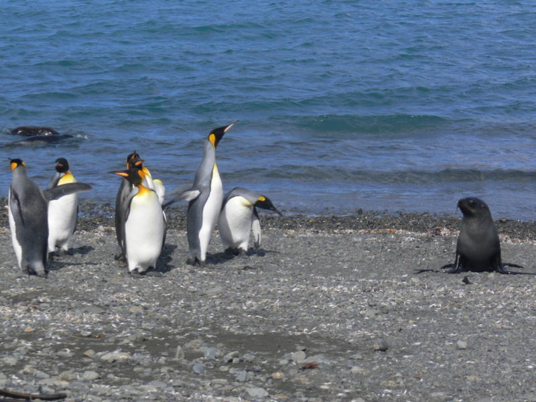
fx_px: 2896
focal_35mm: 187
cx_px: 268
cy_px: 201
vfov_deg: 7.9
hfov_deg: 10.6
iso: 80
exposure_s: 1/320
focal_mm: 31.1
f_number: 5.6
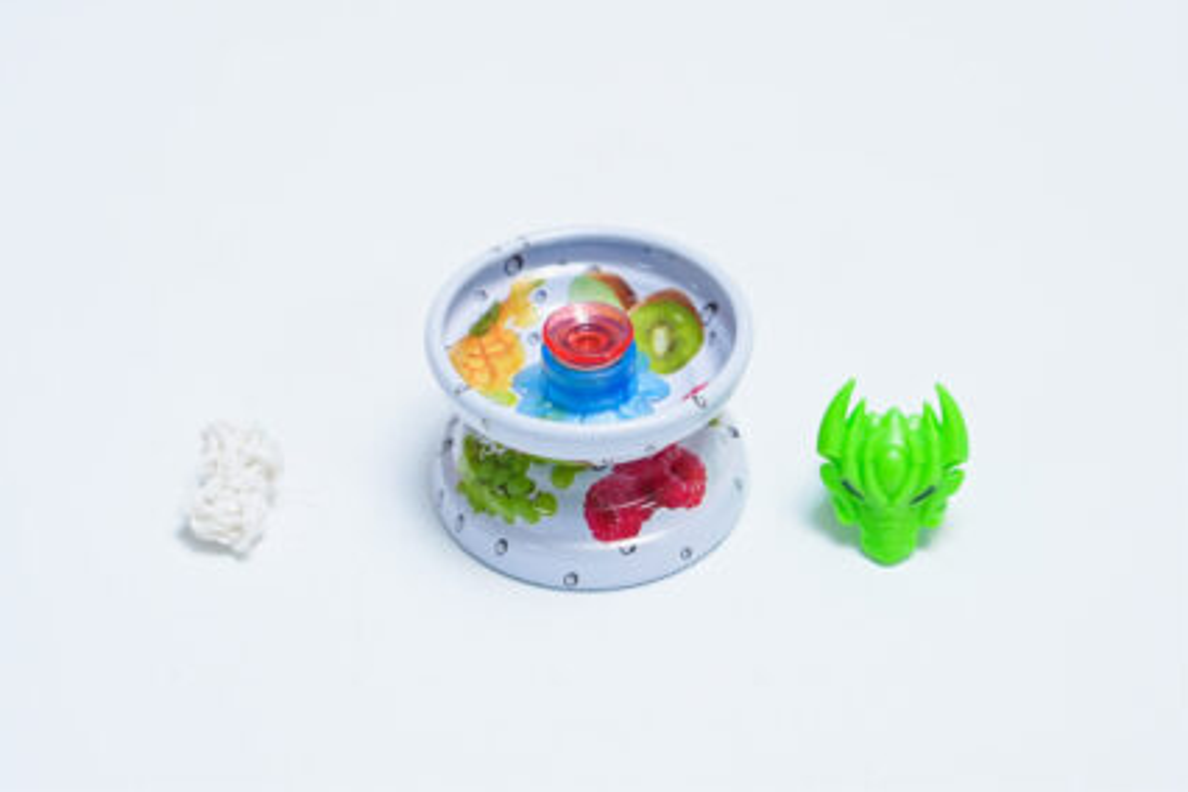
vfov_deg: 12.9
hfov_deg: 19.3
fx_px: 3498
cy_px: 395
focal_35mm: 106
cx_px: 594
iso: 3200
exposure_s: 1/640
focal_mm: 70
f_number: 4.5
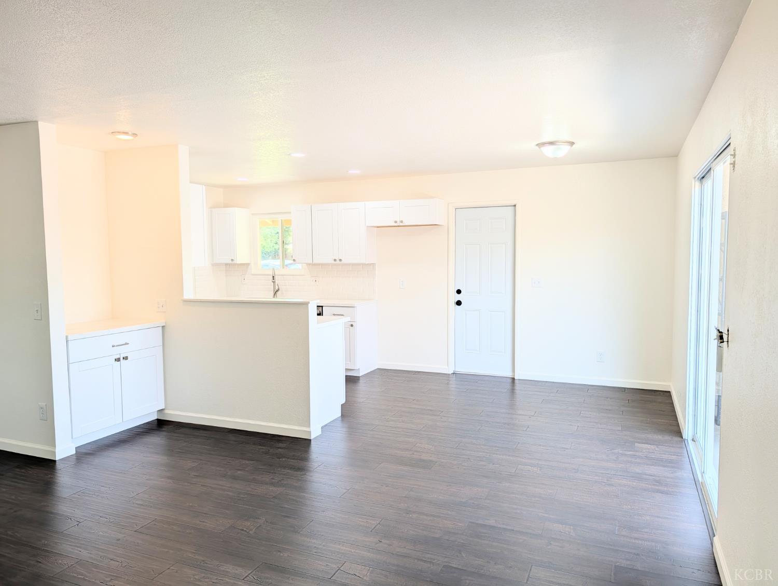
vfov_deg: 56.9
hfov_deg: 71.5
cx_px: 389
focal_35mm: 24
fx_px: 540
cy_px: 293
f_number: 1.68
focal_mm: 6.9
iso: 23
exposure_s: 1/415
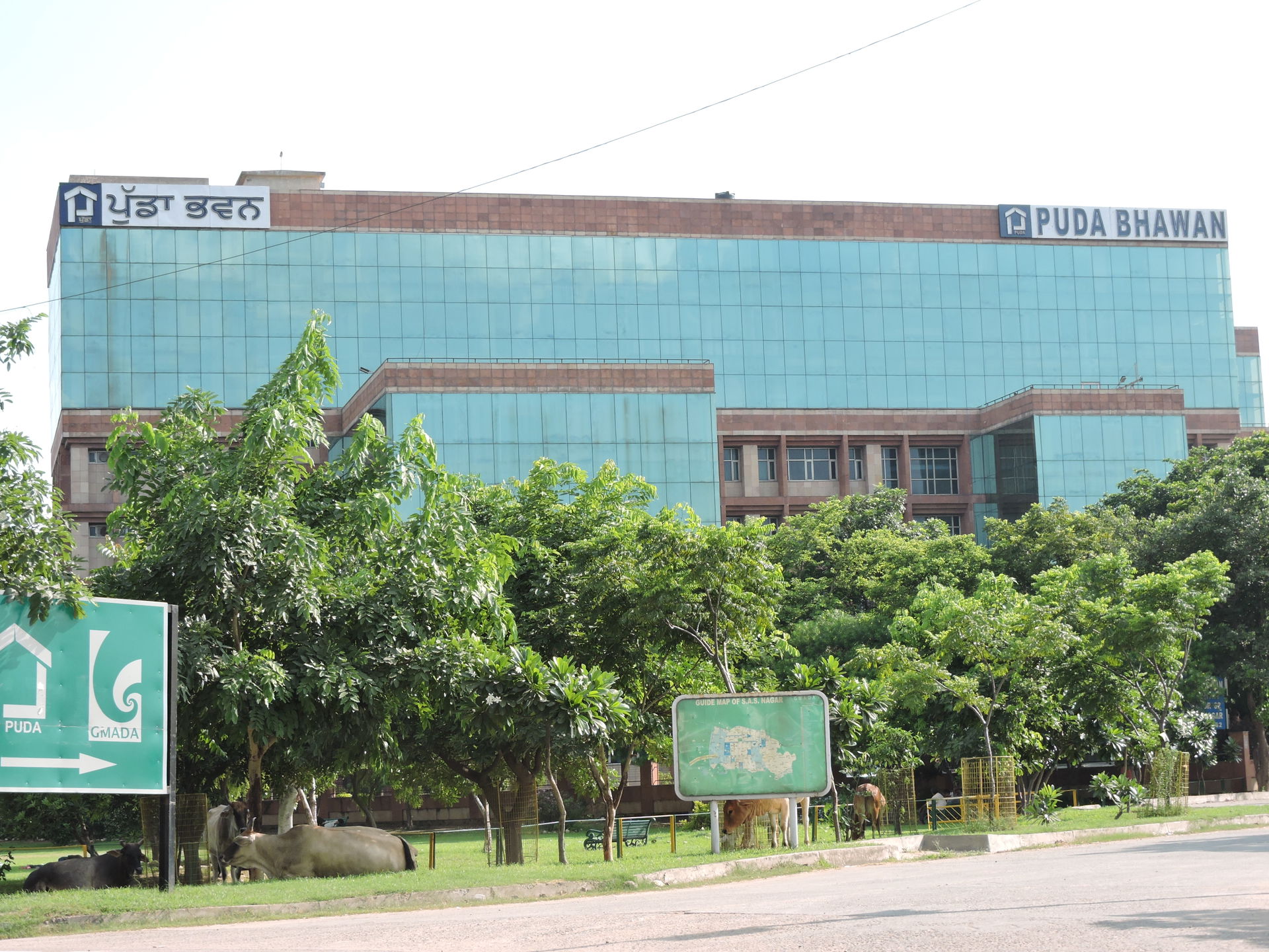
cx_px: 634
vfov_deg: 21.0
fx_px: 2566
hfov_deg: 27.8
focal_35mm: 70
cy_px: 476
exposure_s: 1/250
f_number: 4.5
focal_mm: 12.5
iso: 100
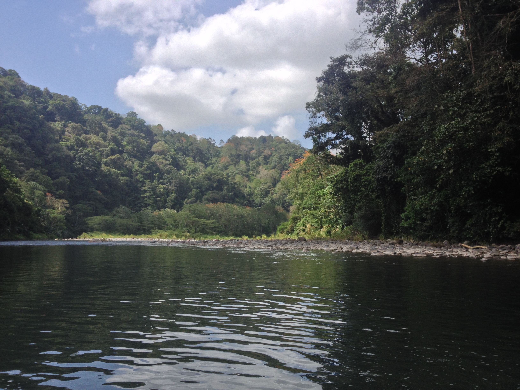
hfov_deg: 52.6
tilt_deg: +0.7
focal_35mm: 35
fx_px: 526
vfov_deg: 40.7
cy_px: 195
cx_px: 260
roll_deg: +1.2
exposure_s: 1/1255
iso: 50
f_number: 2.4
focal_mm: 4.28
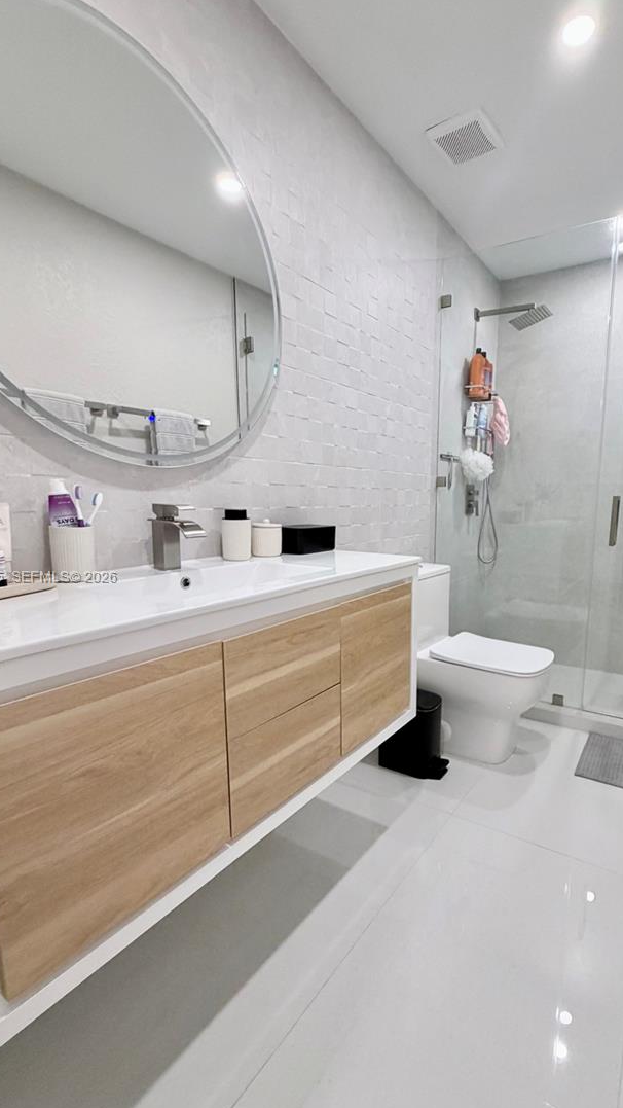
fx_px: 499
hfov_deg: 63.1
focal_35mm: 17
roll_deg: -1.5
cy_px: 578
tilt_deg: -10.3
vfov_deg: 95.9
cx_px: 389
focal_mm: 2.22
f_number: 2.2
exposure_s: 1/120
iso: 250
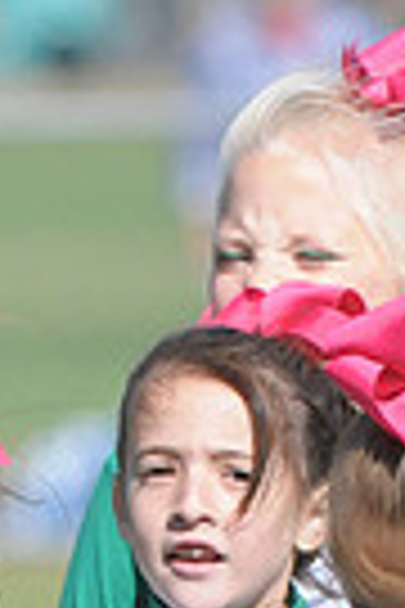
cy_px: 1108
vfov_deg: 1.5
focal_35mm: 1350
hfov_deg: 1.0
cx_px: 214
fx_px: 22779
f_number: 4
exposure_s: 1/6400
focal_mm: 210
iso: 1000
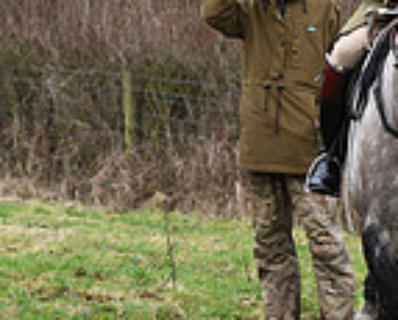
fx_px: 3140
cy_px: 83
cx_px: 771
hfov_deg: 7.0
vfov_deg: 5.8
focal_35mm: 266
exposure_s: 1/500
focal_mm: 70
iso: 900
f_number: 5.6
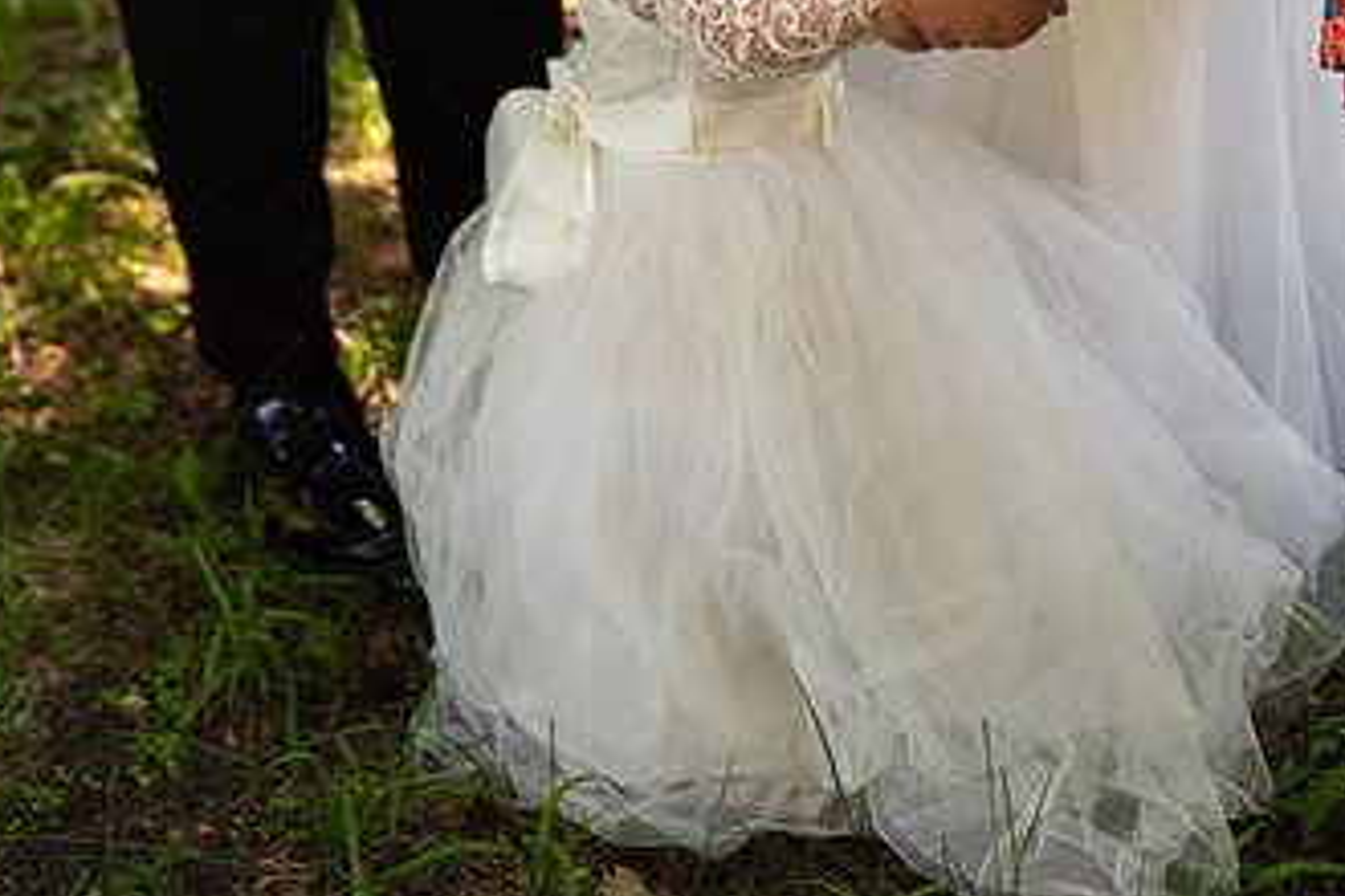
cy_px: 153
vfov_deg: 15.4
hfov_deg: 22.9
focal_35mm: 88
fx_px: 3288
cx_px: 990
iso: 31
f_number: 3.5
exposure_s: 1/125
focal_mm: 50
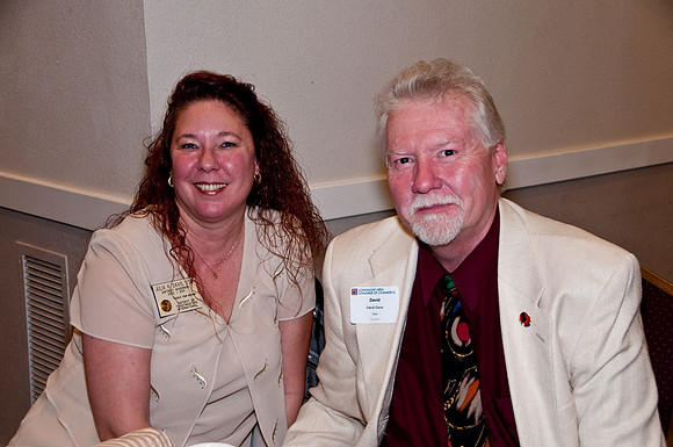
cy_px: 224
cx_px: 336
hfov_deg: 36.9
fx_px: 1008
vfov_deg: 25.0
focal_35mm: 54
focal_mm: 36
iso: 640
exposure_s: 1/60
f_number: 6.3
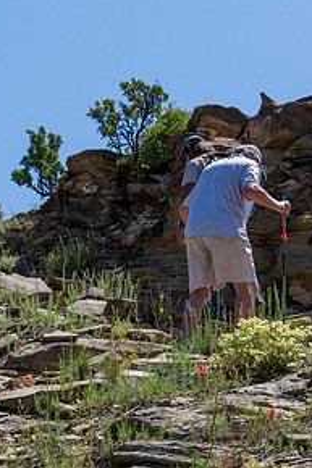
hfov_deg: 9.8
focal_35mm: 128
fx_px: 1666
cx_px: -360
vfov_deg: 15.9
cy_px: 349
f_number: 14
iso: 720
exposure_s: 1/500
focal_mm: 34
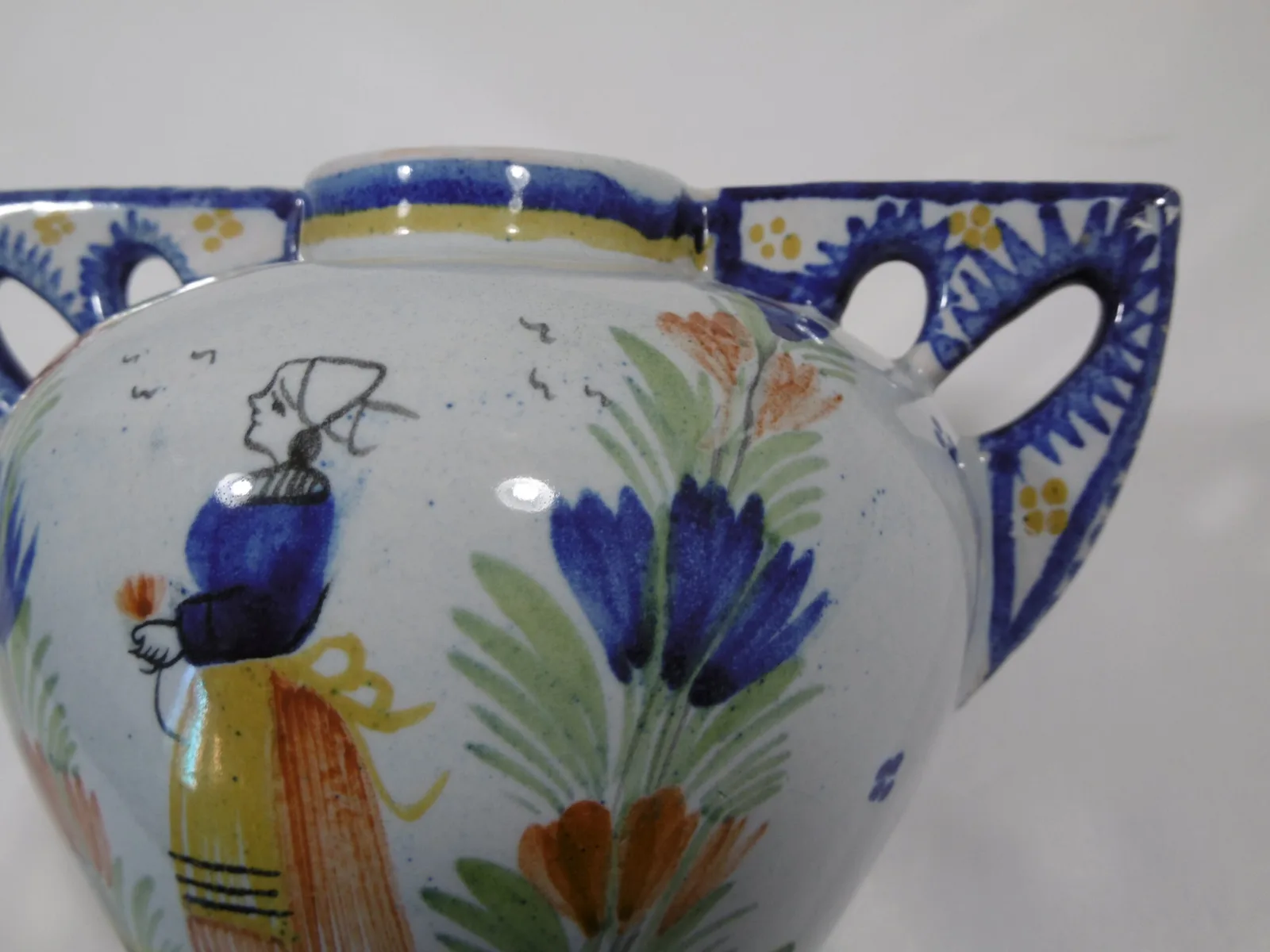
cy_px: 476
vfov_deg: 33.6
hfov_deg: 43.9
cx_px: 635
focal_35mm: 43
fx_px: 1578
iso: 100
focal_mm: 7.7
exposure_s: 1/30
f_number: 3.8
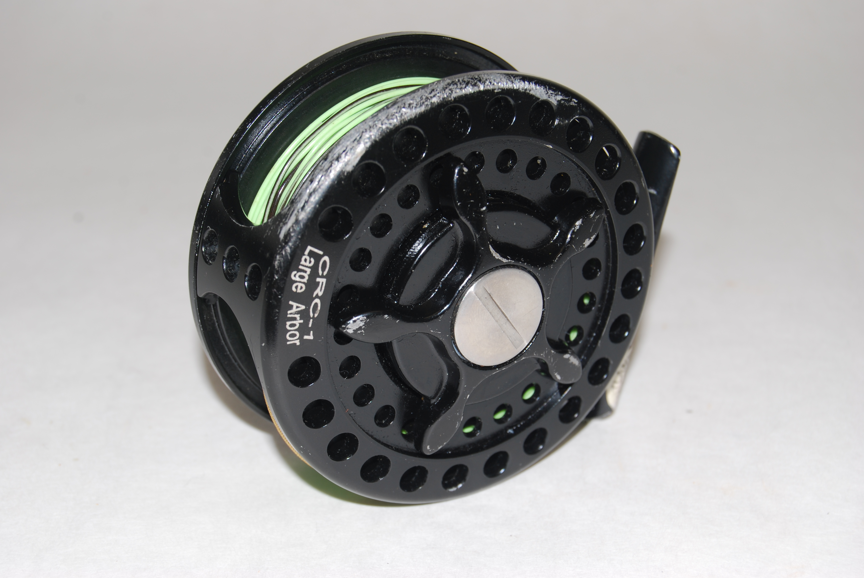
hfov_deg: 27.0
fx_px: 1802
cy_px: 289
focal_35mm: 75
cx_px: 432
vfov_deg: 18.2
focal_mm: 50
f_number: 11
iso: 100
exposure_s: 1/60
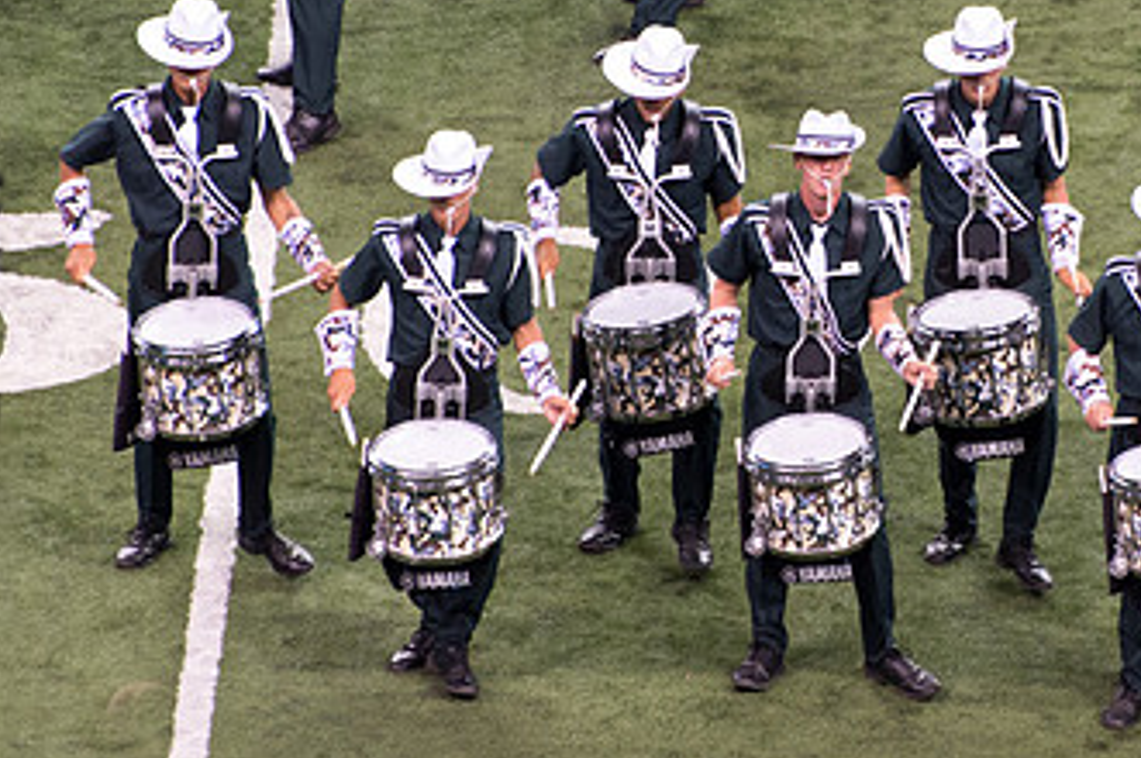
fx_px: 22322
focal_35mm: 705
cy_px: 275
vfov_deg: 1.9
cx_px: 946
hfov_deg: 2.9
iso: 2200
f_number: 5.6
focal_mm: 270
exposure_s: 1/320
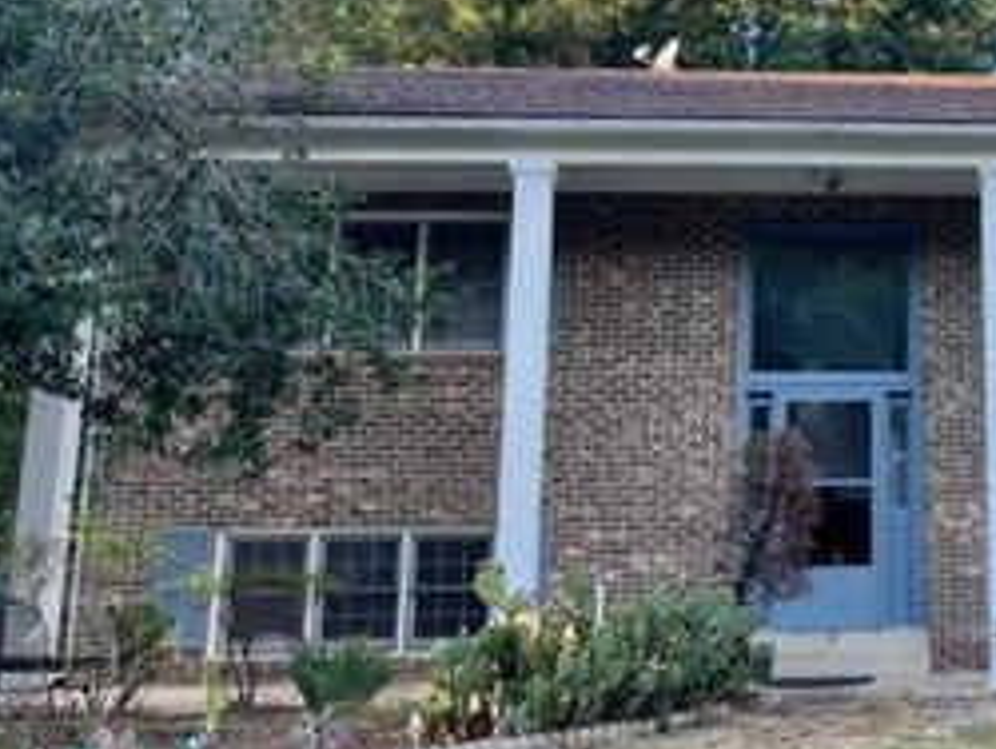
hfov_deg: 34.2
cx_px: 948
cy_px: 269
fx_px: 1498
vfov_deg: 28.0
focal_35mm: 52
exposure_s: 1/322
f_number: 1.6
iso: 32
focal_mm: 5.1
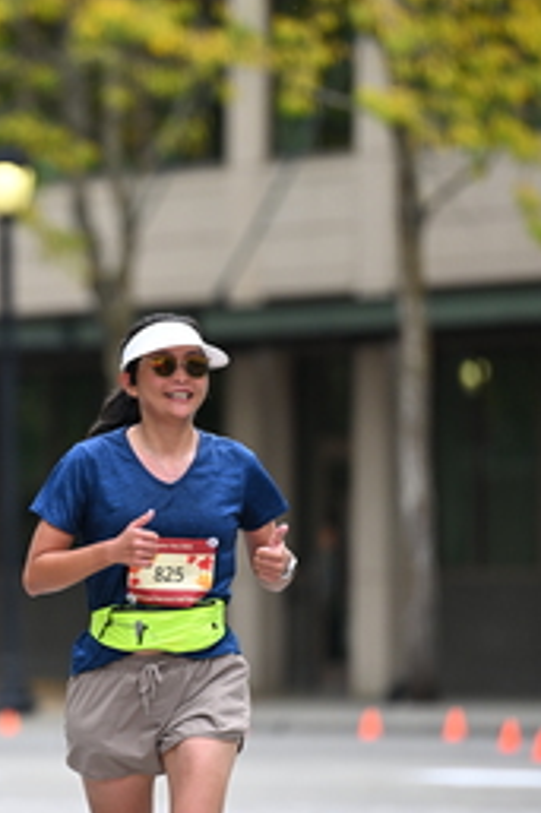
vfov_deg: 4.8
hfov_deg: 3.2
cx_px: 33
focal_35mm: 428
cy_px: 456
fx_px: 9660
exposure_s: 1/2500
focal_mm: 200
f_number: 2.8
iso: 640
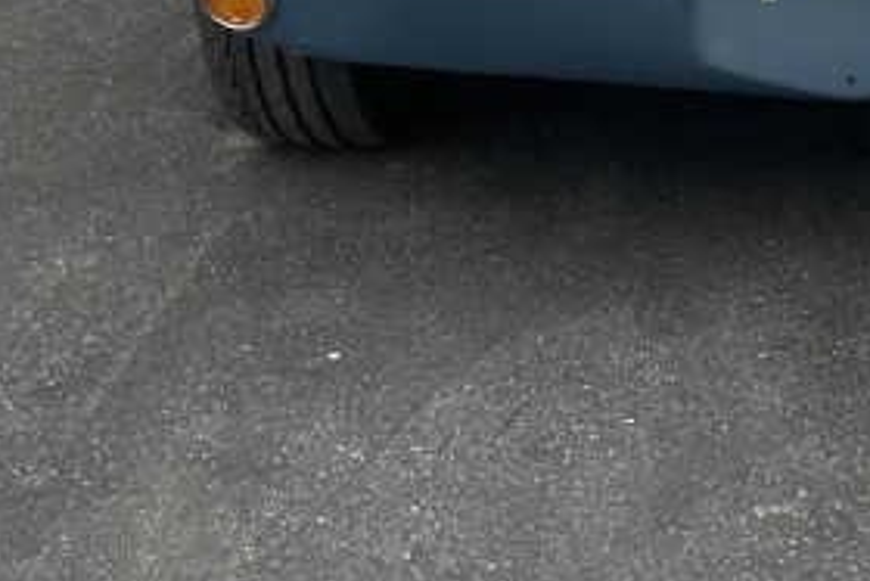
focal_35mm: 107
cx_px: 882
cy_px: -230
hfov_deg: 18.6
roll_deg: +0.4
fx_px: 2587
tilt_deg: -3.3
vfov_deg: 12.3
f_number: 1.78
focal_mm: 6.86
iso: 80
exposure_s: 1/564
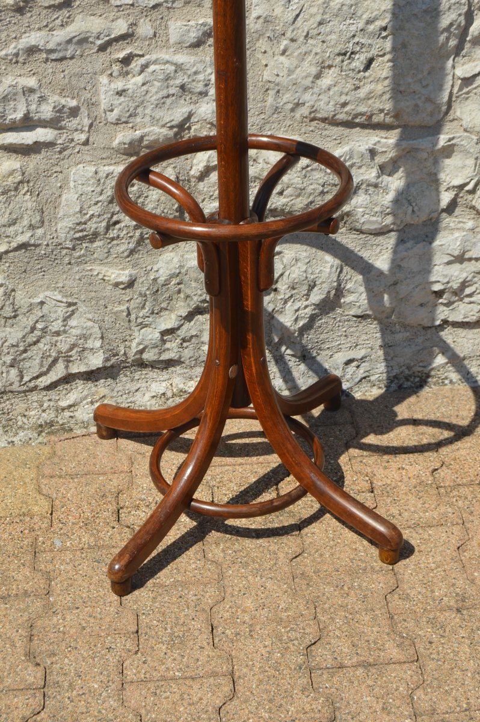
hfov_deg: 20.1
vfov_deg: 29.9
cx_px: 240
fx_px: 1352
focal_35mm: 68
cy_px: 361
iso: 100
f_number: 9
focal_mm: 45
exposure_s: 1/320
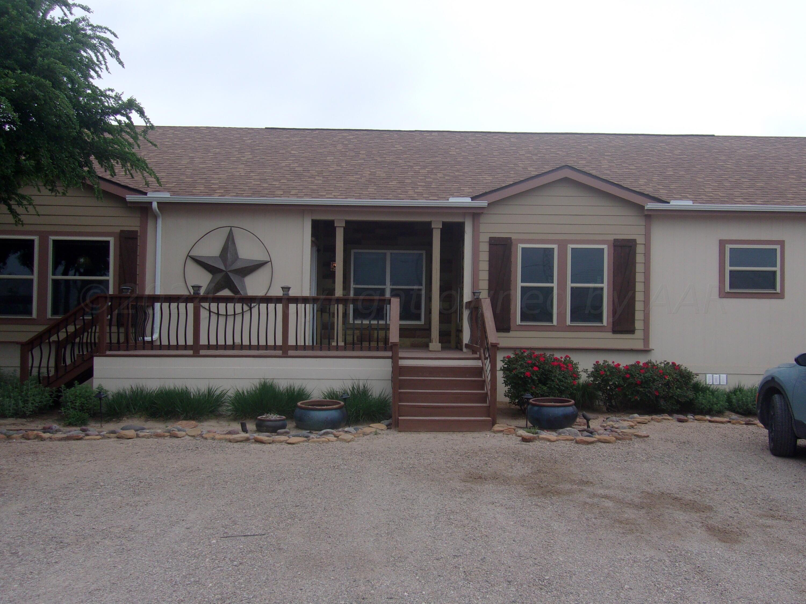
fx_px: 792
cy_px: 302
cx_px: 403
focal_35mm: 34
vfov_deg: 41.8
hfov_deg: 54.0
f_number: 3.3
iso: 80
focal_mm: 6.1
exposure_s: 1/350
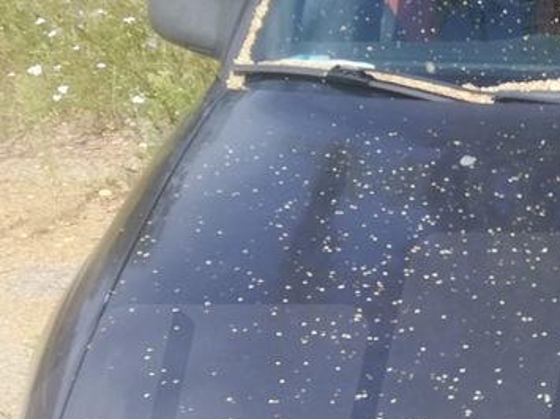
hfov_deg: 21.1
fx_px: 1423
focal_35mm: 88
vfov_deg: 16.5
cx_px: 631
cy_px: 406
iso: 50
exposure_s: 1/496
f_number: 2.2
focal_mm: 3.81
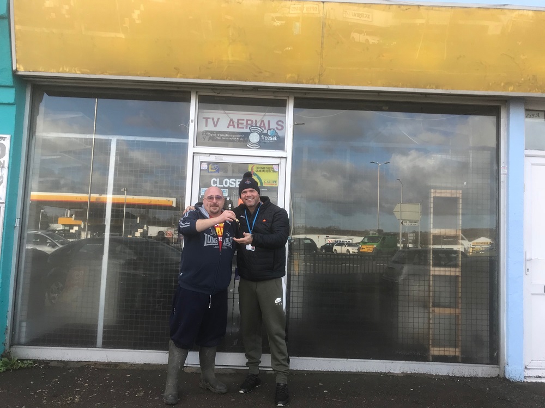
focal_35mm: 28
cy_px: 204
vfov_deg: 49.7
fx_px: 441
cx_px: 272
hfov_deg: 63.4
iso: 20
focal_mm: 3.99
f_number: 1.8
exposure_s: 1/363
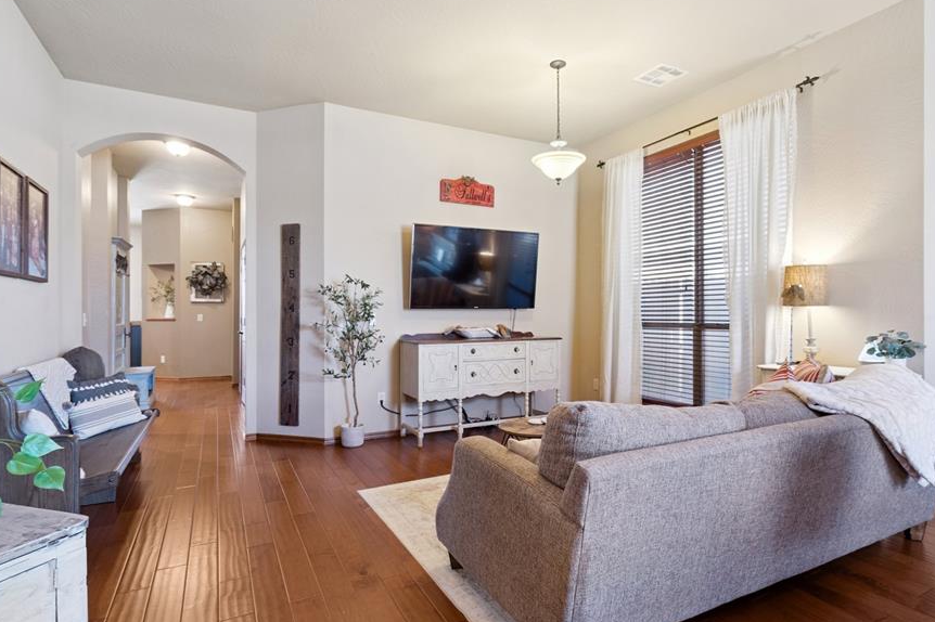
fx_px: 493
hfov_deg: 86.9
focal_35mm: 19
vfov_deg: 64.5
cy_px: 319
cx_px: 489
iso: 200
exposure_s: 1/2
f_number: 7.1
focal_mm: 16
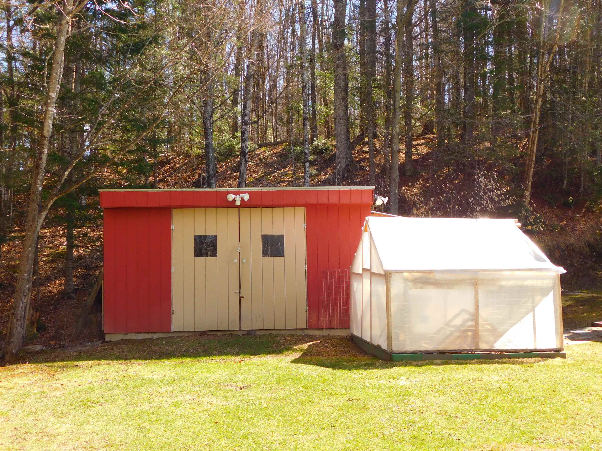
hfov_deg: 42.1
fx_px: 783
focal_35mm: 45
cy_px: 226
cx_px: 301
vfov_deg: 32.2
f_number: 3.7
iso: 125
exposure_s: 1/320
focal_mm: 8
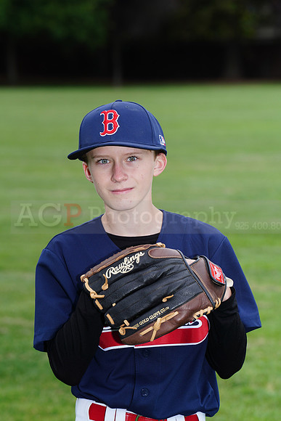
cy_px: 210
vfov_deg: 10.3
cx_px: 140
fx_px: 2340
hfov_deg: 6.9
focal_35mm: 200
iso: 200
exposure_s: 1/250
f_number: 9
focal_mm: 200
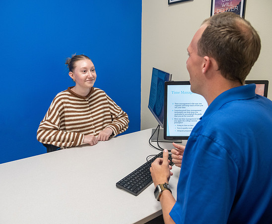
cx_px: 125
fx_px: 231
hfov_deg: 60.9
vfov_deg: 51.6
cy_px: 112
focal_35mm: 28
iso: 1250
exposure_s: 1/250
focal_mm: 24
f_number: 4
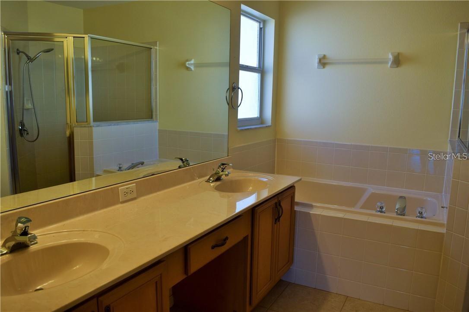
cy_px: 156
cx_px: 234
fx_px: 352
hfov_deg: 67.4
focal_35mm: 27
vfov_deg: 47.9
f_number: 5.6
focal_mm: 18
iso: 400
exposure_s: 1/125
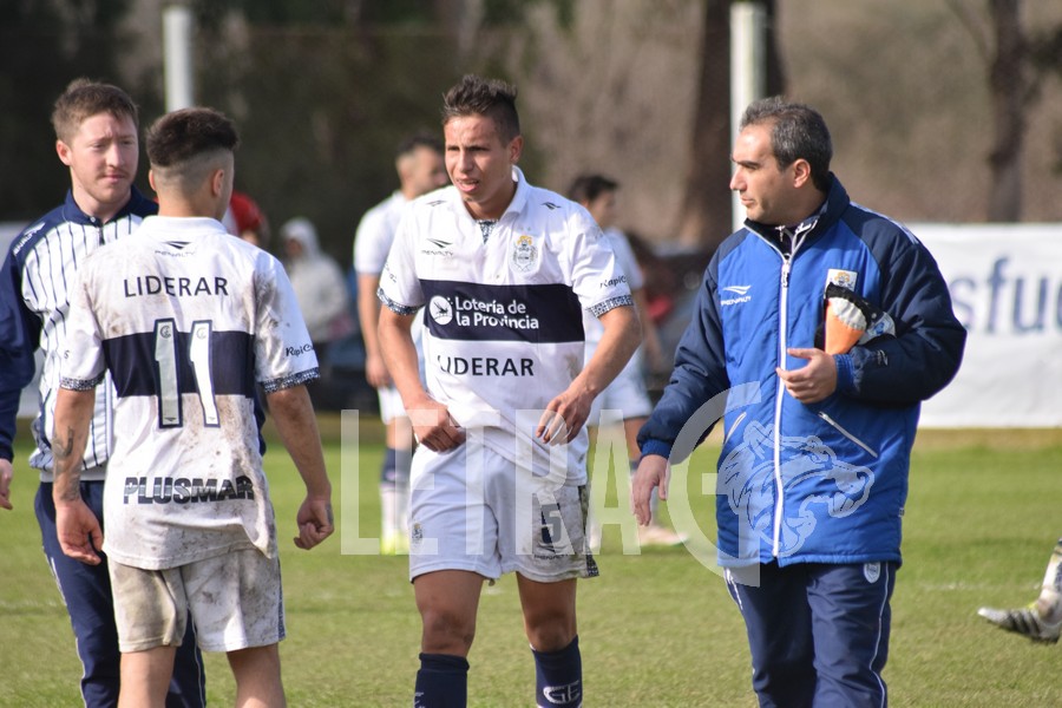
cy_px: 354
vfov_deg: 3.1
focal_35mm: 450
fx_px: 13274
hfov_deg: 4.6
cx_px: 531
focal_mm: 300
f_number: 6.3
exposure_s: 1/2500
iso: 1000
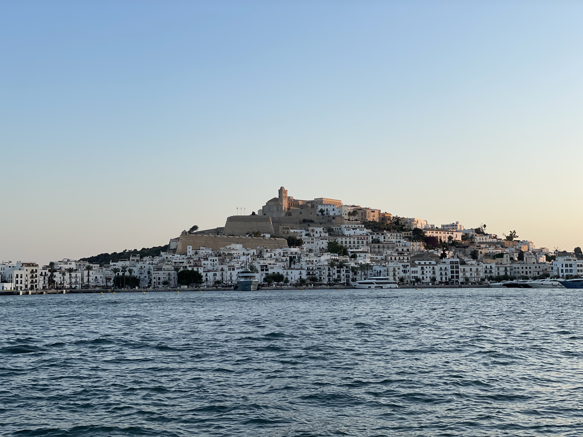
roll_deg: +0.7
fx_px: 876
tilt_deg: +4.7
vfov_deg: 28.0
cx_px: 292
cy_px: 218
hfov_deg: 36.8
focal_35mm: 52
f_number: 2
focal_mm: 6
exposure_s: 1/406
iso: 25
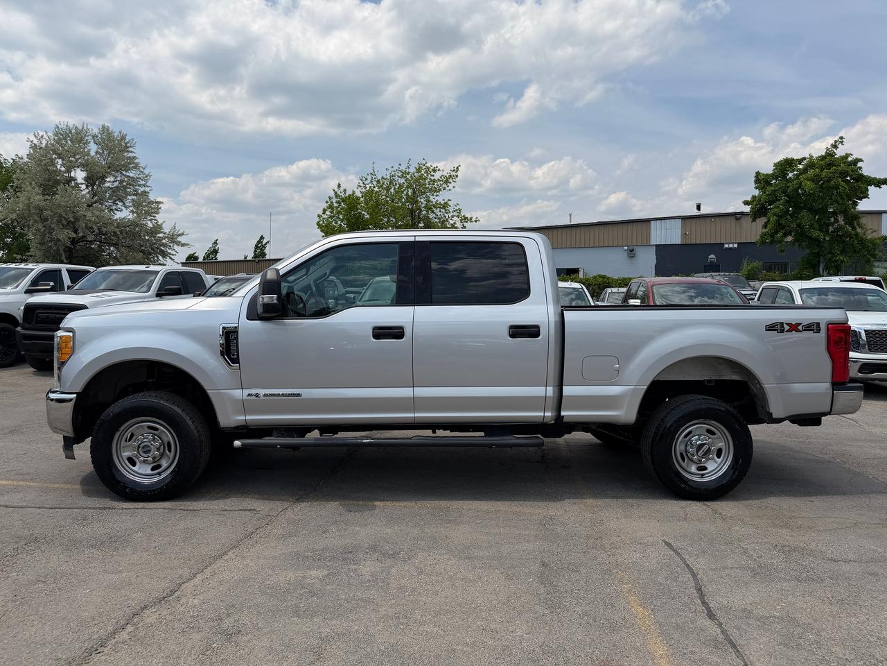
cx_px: 444
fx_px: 615
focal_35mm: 24
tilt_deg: -3.0
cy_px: 333
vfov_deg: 56.8
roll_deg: +0.4
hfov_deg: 71.6
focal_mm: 6.76
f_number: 1.78
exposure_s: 1/7353
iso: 80
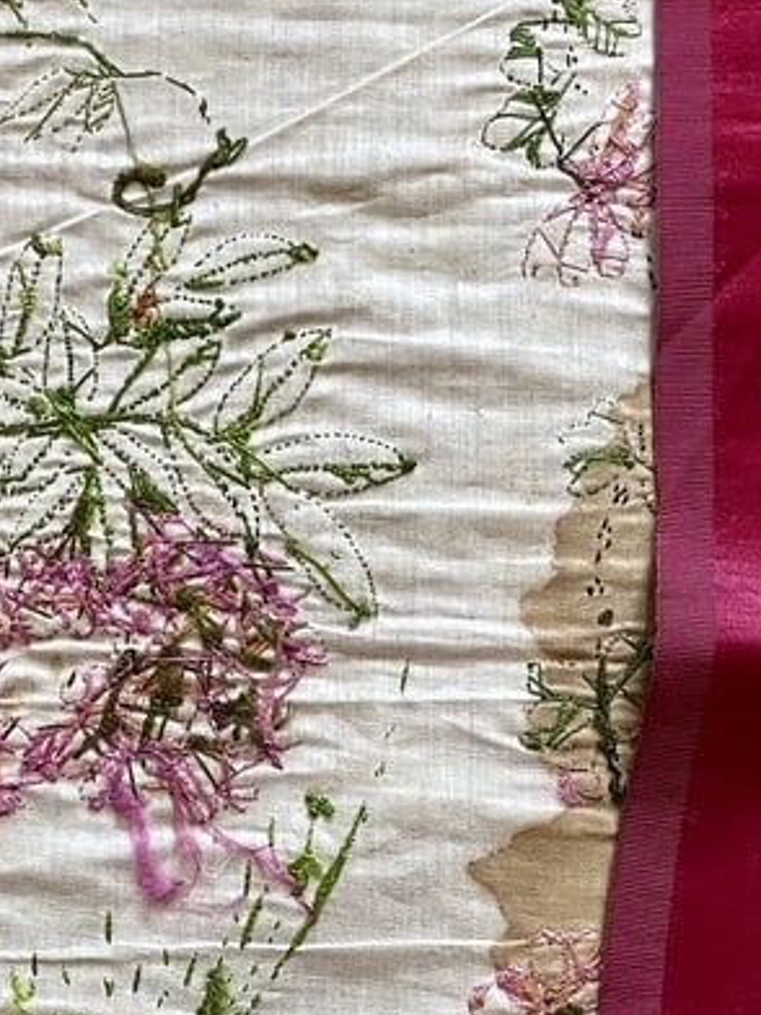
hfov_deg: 21.2
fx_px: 1993
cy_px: 759
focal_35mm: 68
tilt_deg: -80.5
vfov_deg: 28.2
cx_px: 104
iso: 125
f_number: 1.6
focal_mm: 4.2
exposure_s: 1/71
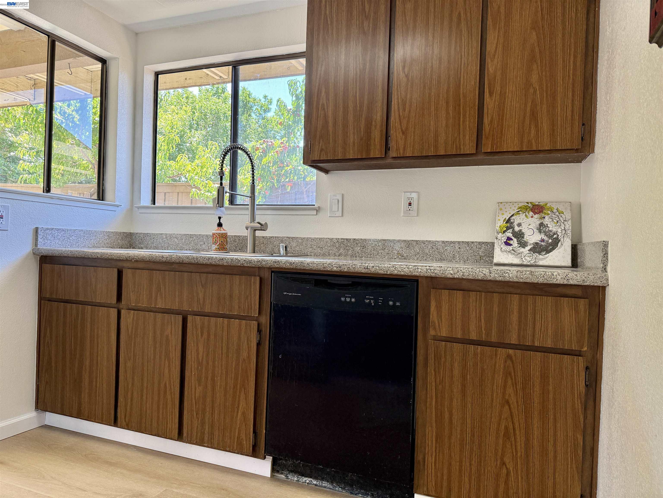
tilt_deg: +0.0
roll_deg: -2.0
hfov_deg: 71.6
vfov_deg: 56.8
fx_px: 460
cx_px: 332
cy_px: 249
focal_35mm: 24
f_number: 1.78
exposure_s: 1/137
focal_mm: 6.76
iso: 200
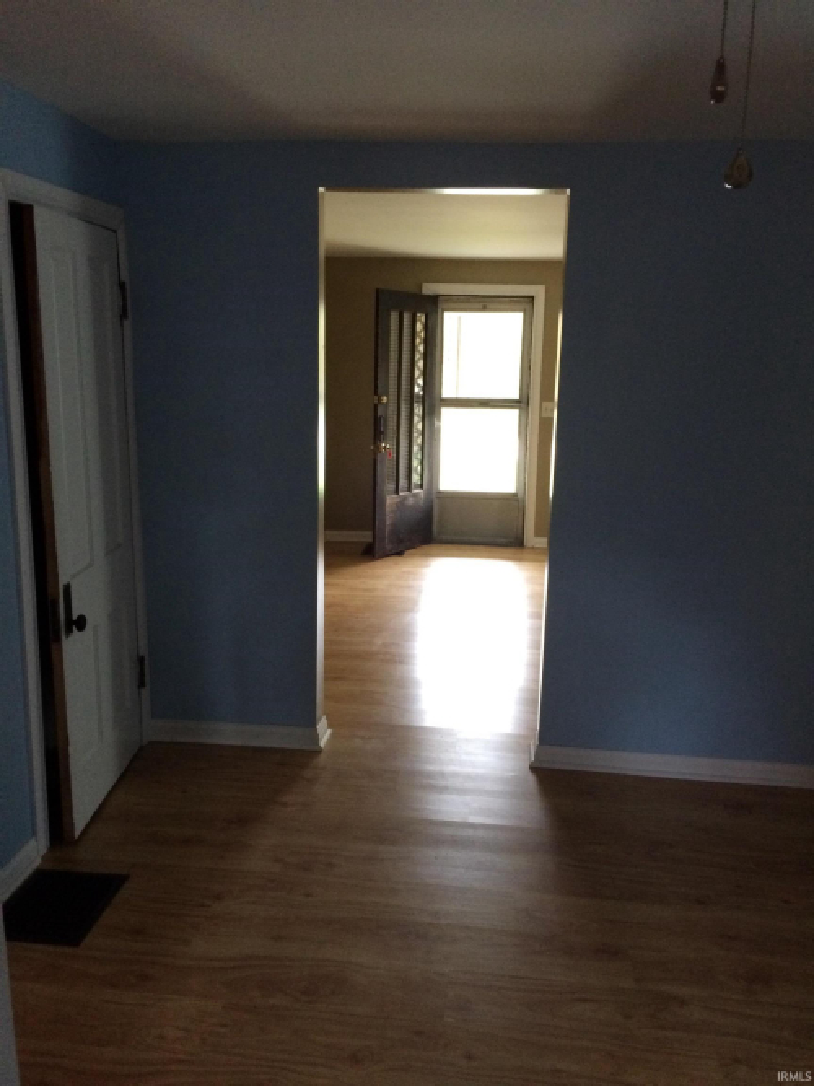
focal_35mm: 29
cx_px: 407
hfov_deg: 48.2
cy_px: 543
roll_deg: -0.7
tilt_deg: -15.3
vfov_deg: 61.7
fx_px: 910
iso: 320
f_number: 2.2
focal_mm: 4.15
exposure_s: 1/30
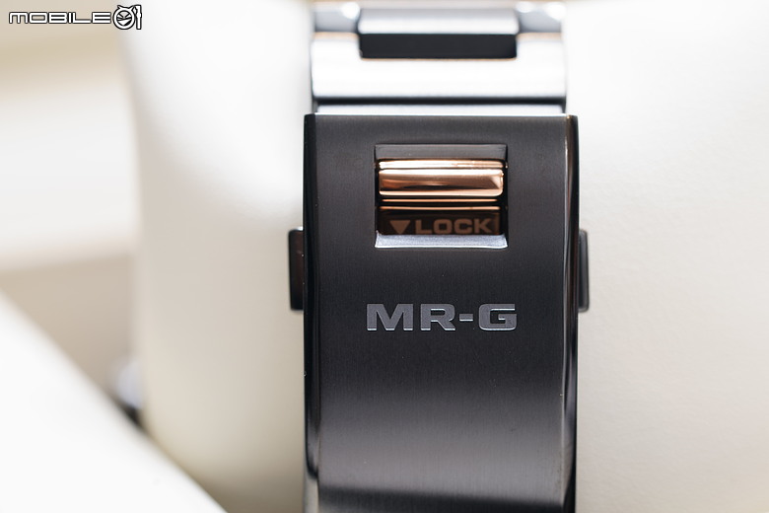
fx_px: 1922
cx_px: 384
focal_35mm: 90
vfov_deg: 15.2
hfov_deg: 22.6
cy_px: 256
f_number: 5.6
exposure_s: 4
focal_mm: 90
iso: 100
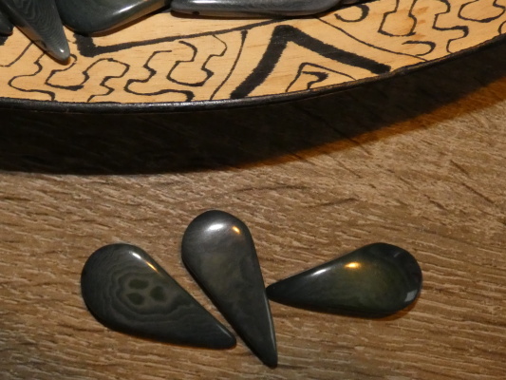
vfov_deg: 44.2
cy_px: 190
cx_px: 253
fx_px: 468
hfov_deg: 56.8
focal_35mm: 32
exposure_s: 1/125
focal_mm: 5.8
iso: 800
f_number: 3.4
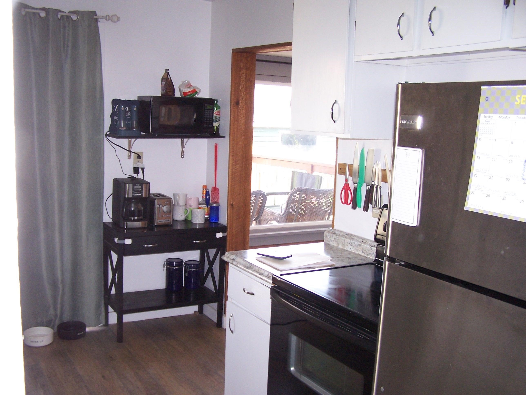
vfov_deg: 37.7
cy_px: 198
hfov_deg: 49.0
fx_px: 577
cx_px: 263
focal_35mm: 38
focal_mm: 6.3
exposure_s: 1/60
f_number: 2.8
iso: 140
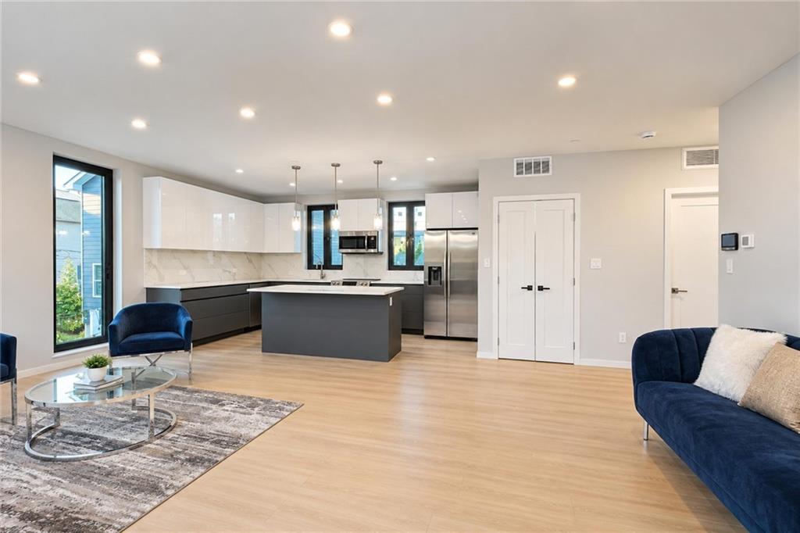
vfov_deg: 77.3
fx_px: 333
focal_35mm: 15
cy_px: 266
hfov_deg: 100.4
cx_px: 400
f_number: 8
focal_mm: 10
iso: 1600
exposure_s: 1/60
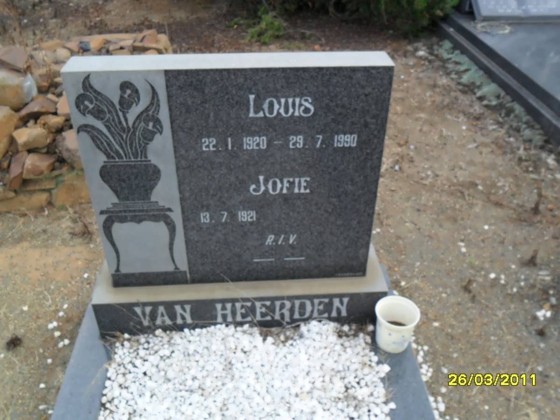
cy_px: 210
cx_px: 280
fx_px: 518
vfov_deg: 44.2
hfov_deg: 56.8
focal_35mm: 32
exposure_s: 1/90
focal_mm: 5.7
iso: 100
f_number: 3.7
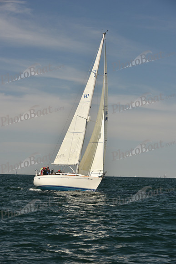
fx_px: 806
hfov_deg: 12.5
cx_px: 88
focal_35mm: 110
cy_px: 132
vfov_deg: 18.6
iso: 250
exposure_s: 1/640
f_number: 8
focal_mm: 110
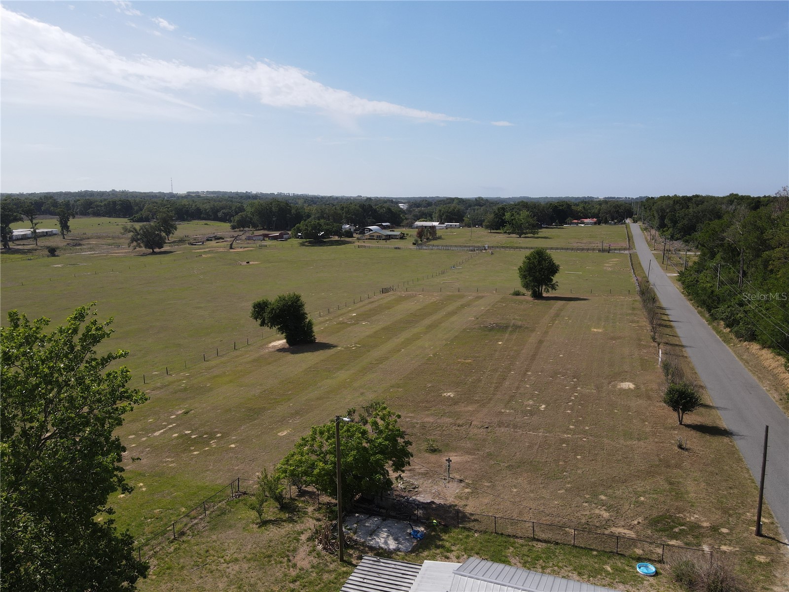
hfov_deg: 71.6
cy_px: 296
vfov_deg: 56.8
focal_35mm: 24
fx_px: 547
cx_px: 394
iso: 100
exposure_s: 1/800
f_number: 2.8
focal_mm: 4.5
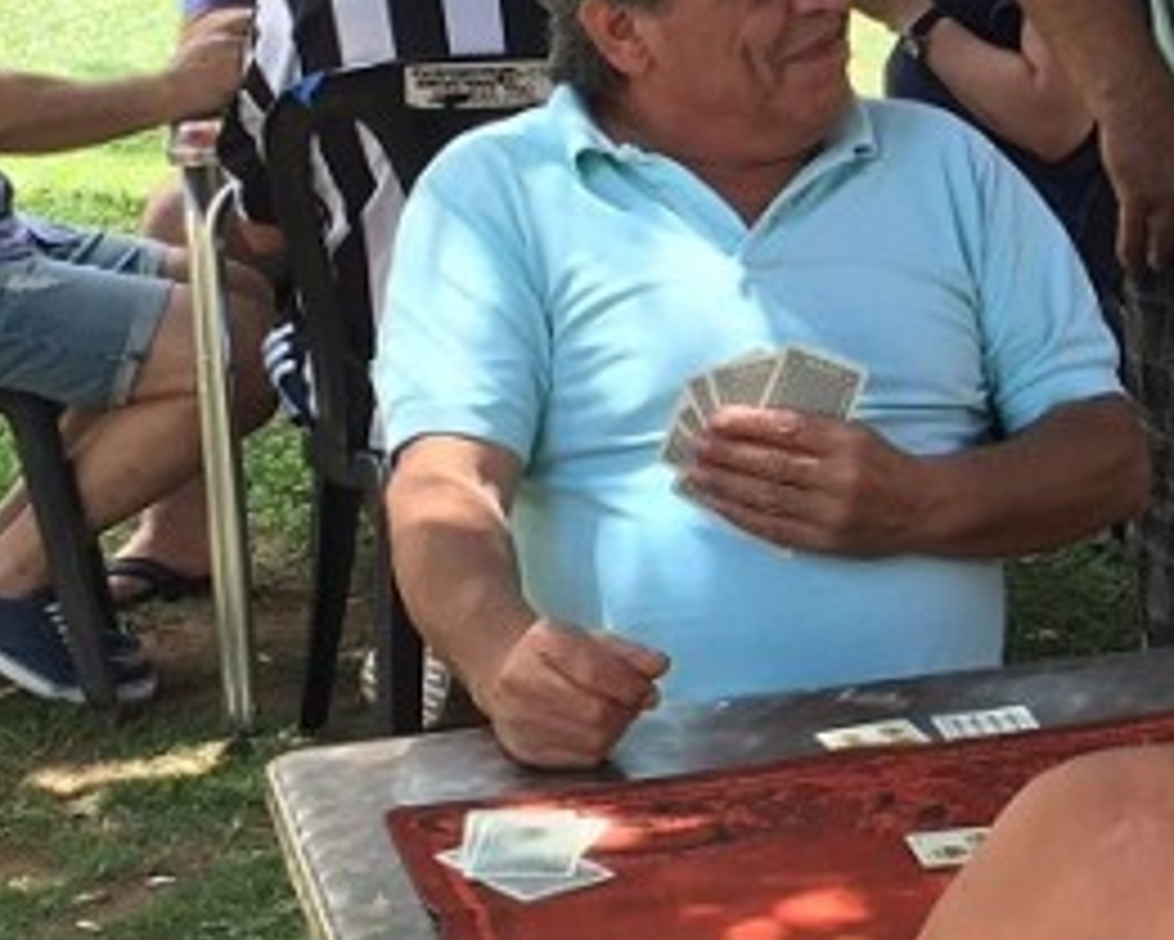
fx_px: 3858
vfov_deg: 13.9
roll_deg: -0.4
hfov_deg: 16.8
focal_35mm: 111
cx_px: 1291
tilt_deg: -12.2
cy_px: 360
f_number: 2.2
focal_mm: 4.15
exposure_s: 1/113
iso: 25
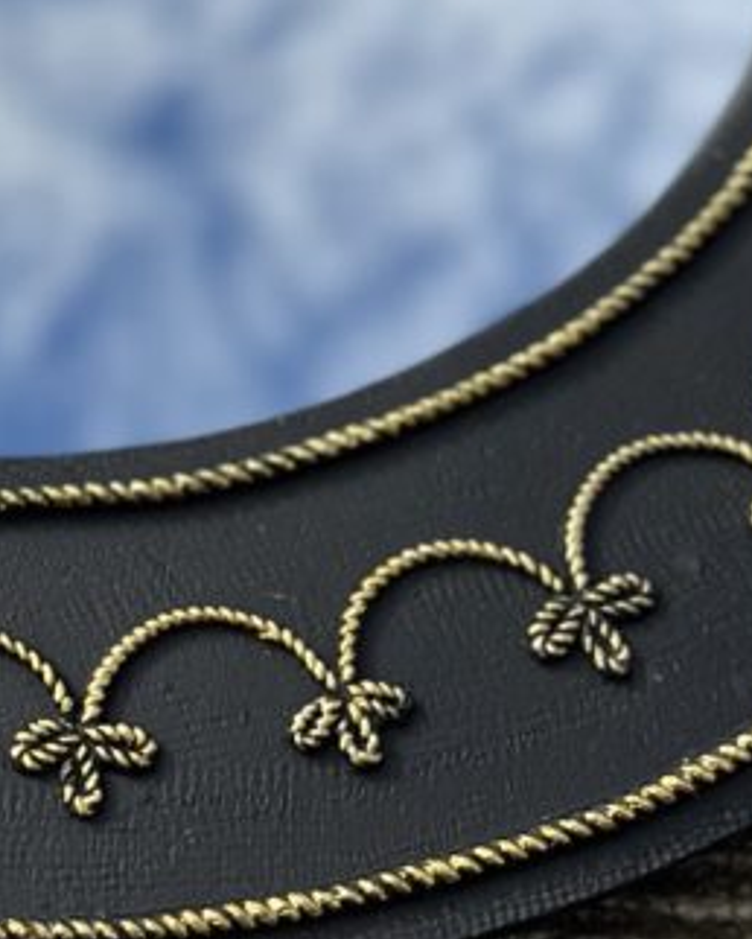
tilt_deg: -60.1
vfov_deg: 12.7
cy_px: -64
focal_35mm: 149
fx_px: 4141
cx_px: -6
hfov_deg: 10.3
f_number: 1.78
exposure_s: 1/7092
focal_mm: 6.86
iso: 100
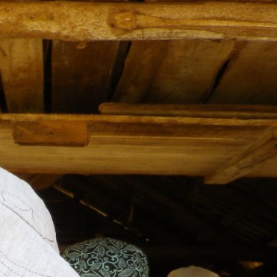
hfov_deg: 20.6
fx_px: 724
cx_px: -30
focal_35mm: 80
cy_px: 325
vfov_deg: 20.4
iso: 80
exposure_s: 1/100
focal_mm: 5
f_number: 3.2
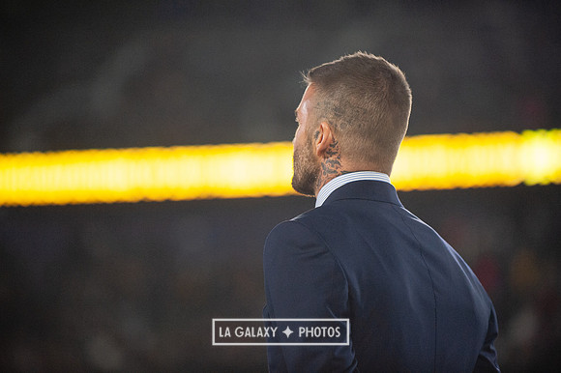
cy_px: 186
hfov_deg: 10.3
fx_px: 3115
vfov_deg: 6.9
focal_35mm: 200
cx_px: 280
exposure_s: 1/2000
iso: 3200
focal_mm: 200
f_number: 2.8
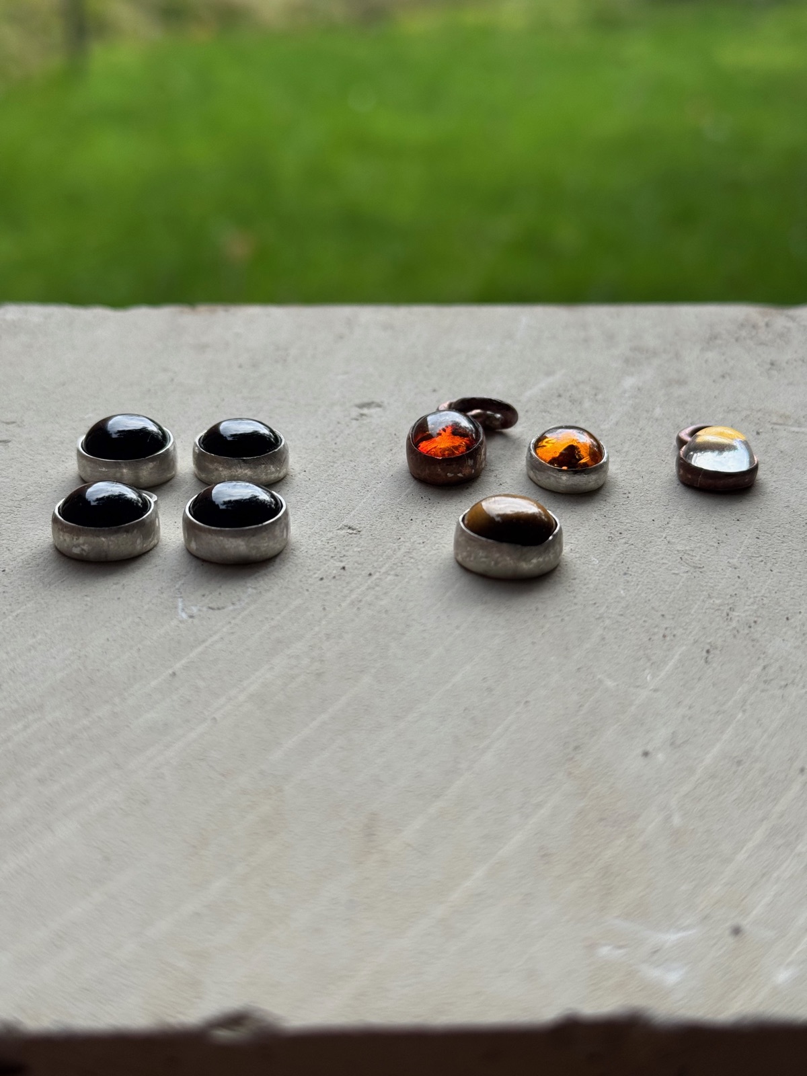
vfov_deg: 39.7
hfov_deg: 30.3
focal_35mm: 48
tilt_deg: -23.8
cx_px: 404
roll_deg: -1.1
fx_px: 1492
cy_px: 538
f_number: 1.78
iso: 64
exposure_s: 1/783
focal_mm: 6.76
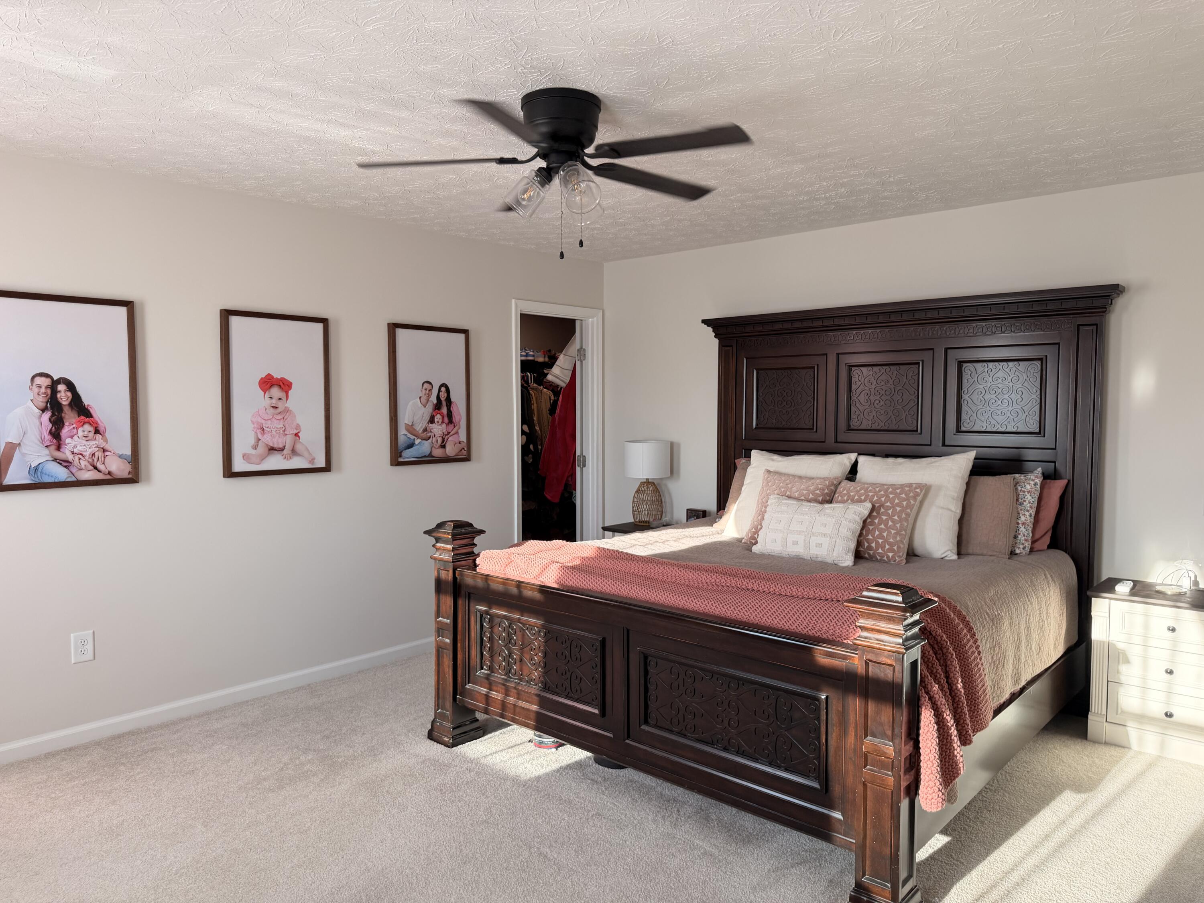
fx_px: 835
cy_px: 452
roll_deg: -0.1
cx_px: 602
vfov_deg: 56.8
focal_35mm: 24
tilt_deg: -3.6
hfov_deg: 71.6
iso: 100
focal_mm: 6.76
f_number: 1.78
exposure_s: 1/133
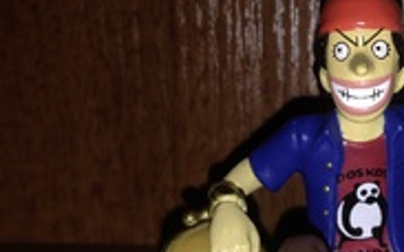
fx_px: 759
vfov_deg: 18.6
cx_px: 375
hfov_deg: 28.5
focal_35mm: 69
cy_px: 210
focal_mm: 4.12
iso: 50
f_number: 2.4
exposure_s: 1/226
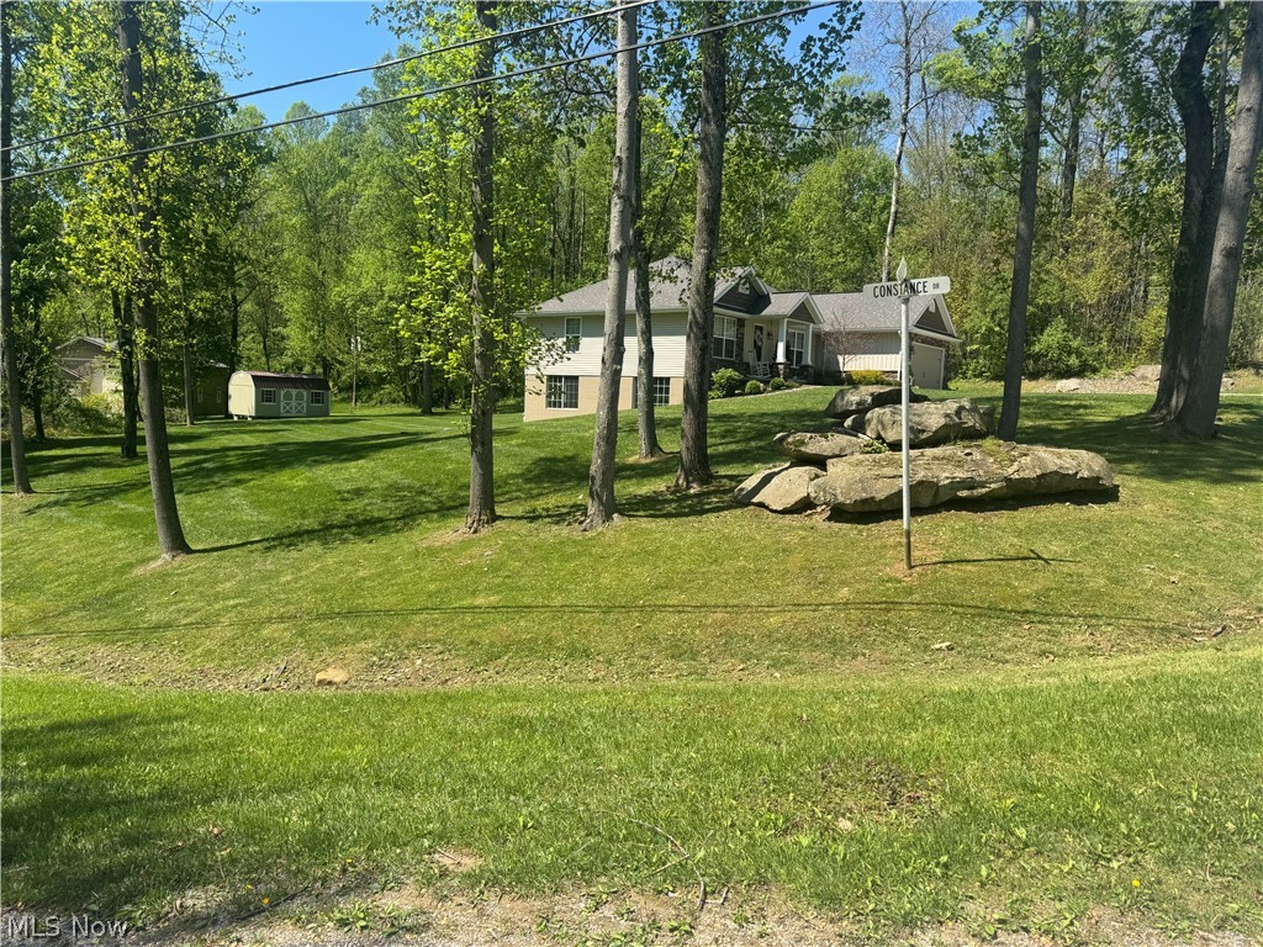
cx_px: 632
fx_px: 876
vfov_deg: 56.8
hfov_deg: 71.6
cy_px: 474
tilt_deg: -5.2
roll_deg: -2.5
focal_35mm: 24
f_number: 1.78
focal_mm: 6.76
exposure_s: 1/2415
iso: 80
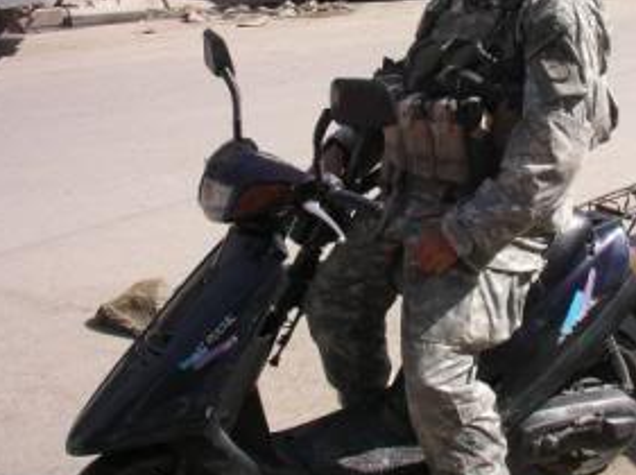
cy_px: 119
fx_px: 1083
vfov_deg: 24.5
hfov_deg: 32.3
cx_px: 457
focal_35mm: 59
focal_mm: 5.7
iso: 50
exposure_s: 1/125
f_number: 6.9
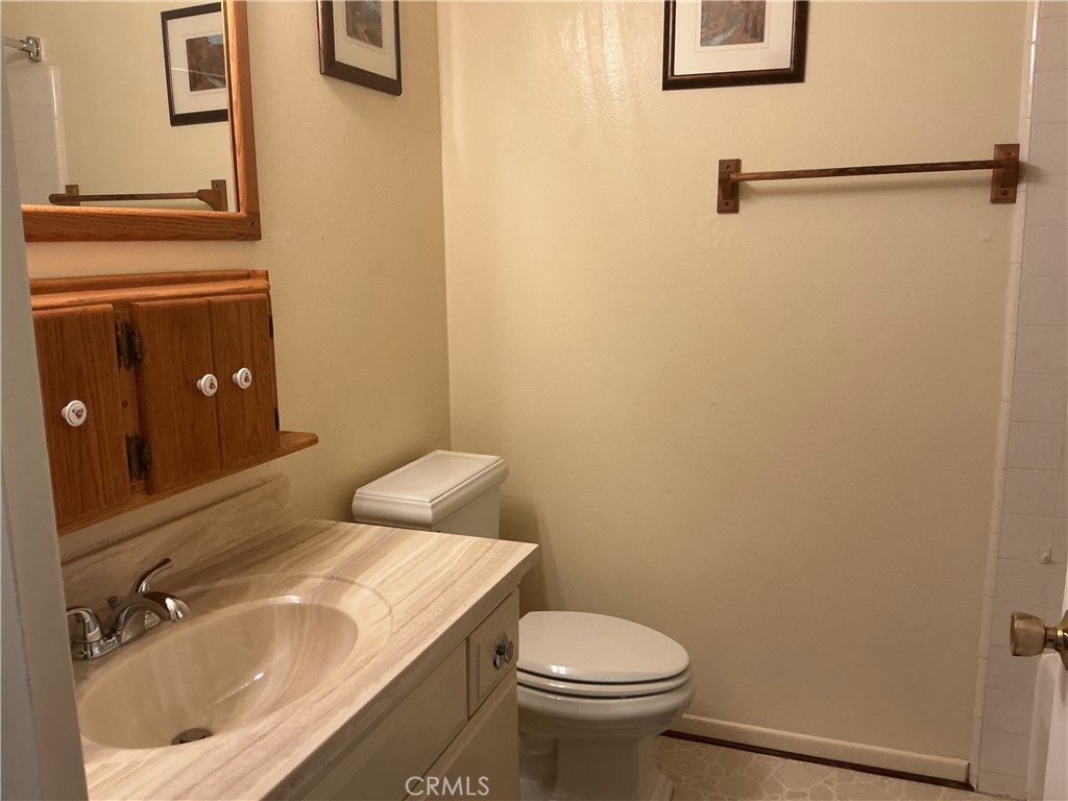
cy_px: 400
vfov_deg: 48.2
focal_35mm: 29
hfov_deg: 61.7
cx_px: 534
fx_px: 895
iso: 64
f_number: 1.8
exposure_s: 1/60
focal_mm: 3
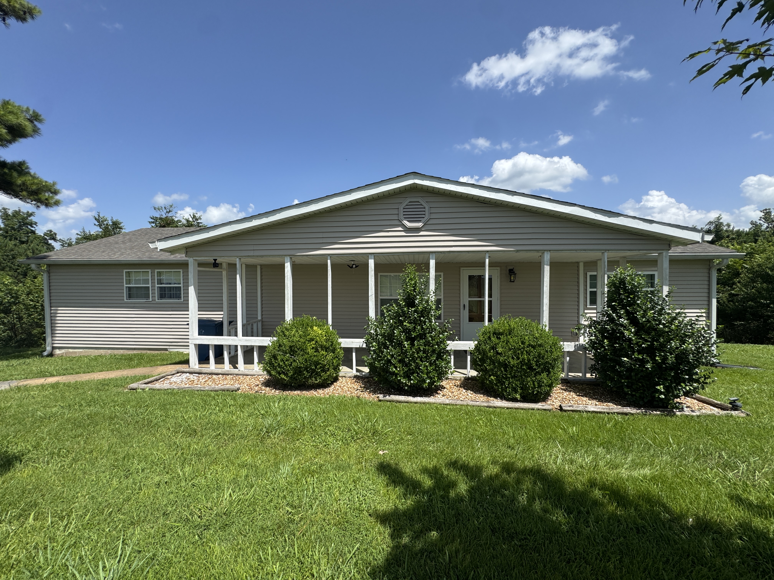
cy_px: 290
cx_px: 387
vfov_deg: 85.7
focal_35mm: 14
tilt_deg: -0.8
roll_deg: -0.7
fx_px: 313
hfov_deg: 102.1
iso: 50
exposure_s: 1/1637
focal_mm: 2.22
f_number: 2.2
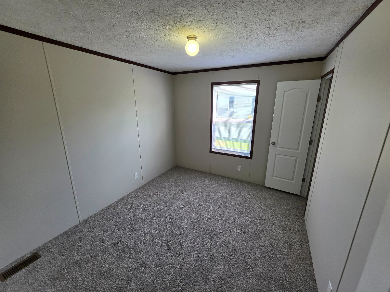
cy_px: 146
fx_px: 146
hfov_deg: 106.2
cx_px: 195
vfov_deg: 89.9
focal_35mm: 13
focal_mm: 2.2
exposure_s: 1/120
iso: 50
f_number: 1.9
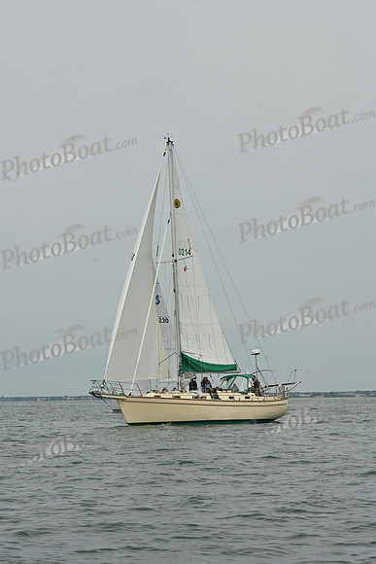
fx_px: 1534
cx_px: 188
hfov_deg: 14.0
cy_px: 282
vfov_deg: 20.8
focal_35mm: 98
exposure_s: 1/1000
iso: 320
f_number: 11
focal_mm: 98
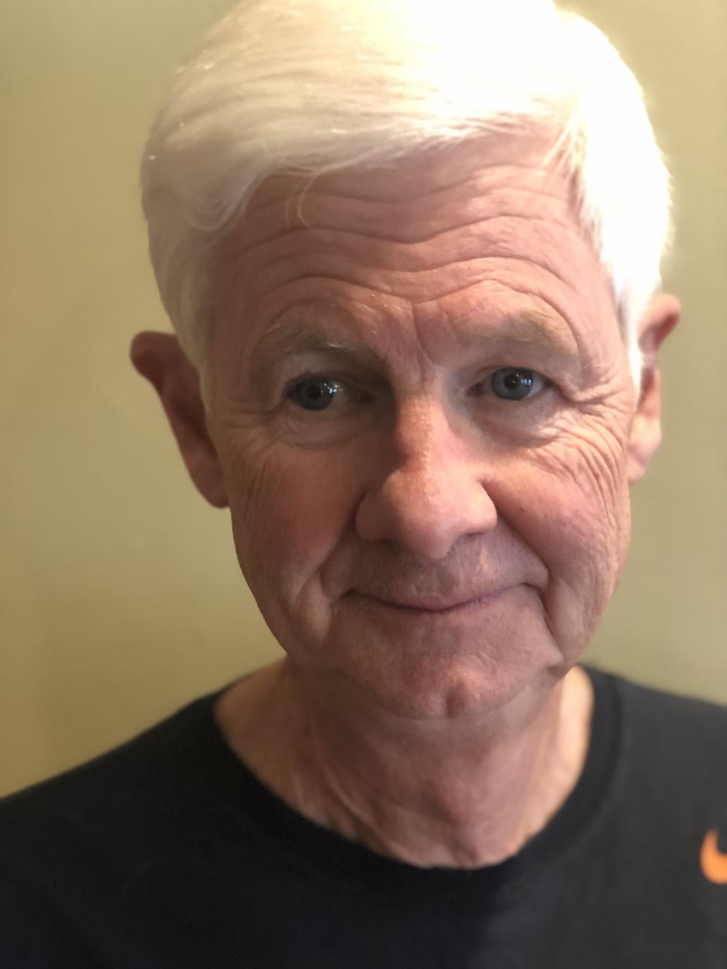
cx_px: 364
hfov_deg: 28.0
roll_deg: +0.0
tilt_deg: -7.9
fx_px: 1456
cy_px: 484
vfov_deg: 36.8
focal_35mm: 52
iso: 160
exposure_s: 1/24
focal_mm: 6
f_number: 2.4
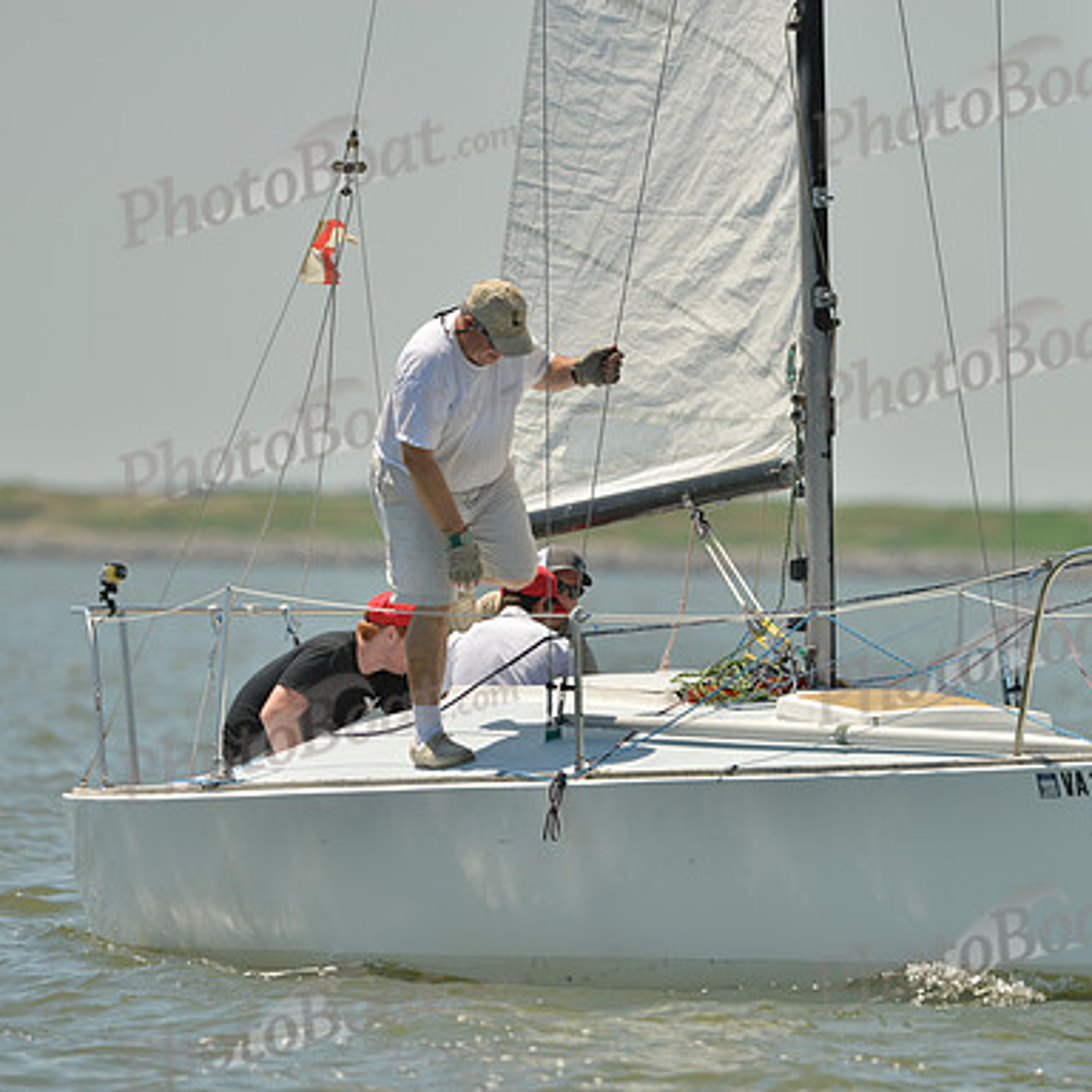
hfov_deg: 3.4
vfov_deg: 3.4
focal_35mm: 513
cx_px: 668
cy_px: 545
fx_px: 18309
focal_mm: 400
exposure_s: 1/1250
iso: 200
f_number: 6.3
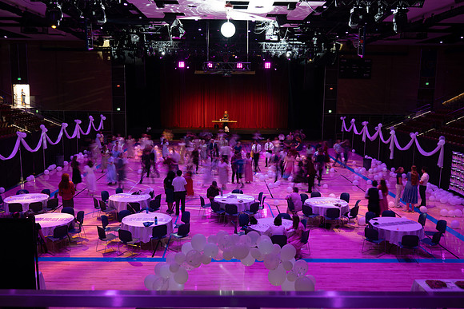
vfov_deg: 38.4
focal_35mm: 34
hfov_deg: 55.1
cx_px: 232
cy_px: 154
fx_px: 445
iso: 200
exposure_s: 1/2.5
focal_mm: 34.5
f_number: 4
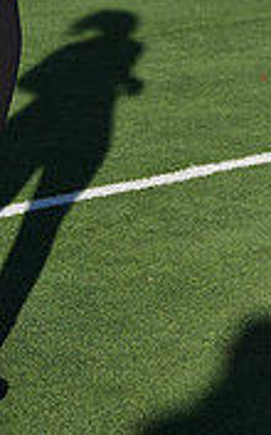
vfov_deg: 7.2
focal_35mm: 291
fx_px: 3453
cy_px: -113
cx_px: -64
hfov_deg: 4.5
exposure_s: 1/4000
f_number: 5.6
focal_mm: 112
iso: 800
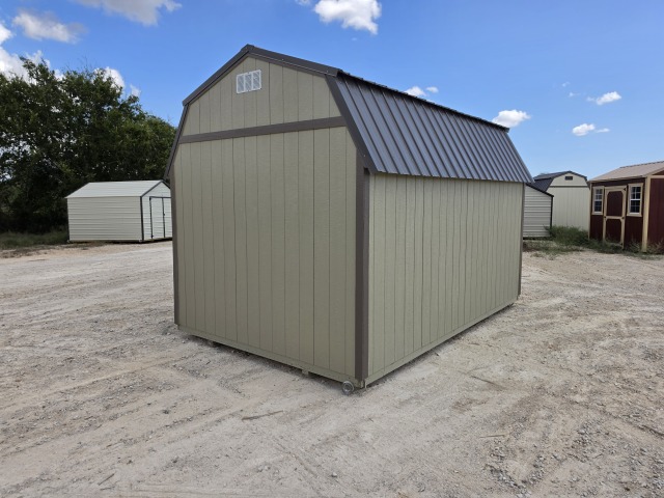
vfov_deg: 58.9
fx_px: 441
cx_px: 332
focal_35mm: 23
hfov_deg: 73.9
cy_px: 249
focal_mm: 6.5
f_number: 1.4
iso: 64
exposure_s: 1/5955
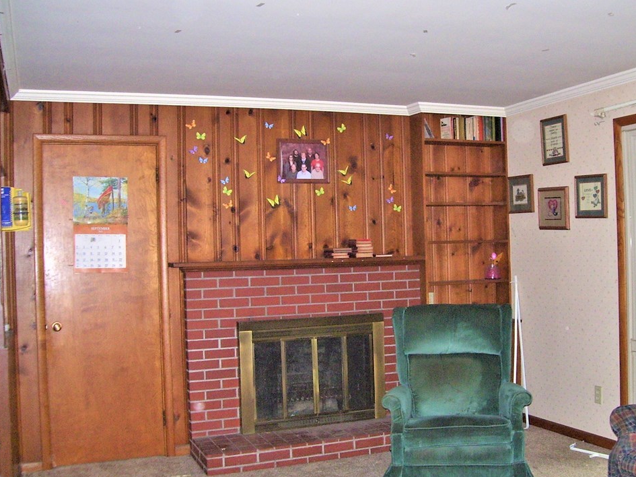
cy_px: 237
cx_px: 341
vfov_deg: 36.8
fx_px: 716
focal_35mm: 39
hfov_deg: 47.8
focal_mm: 6
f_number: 2.7
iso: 200
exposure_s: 1/60
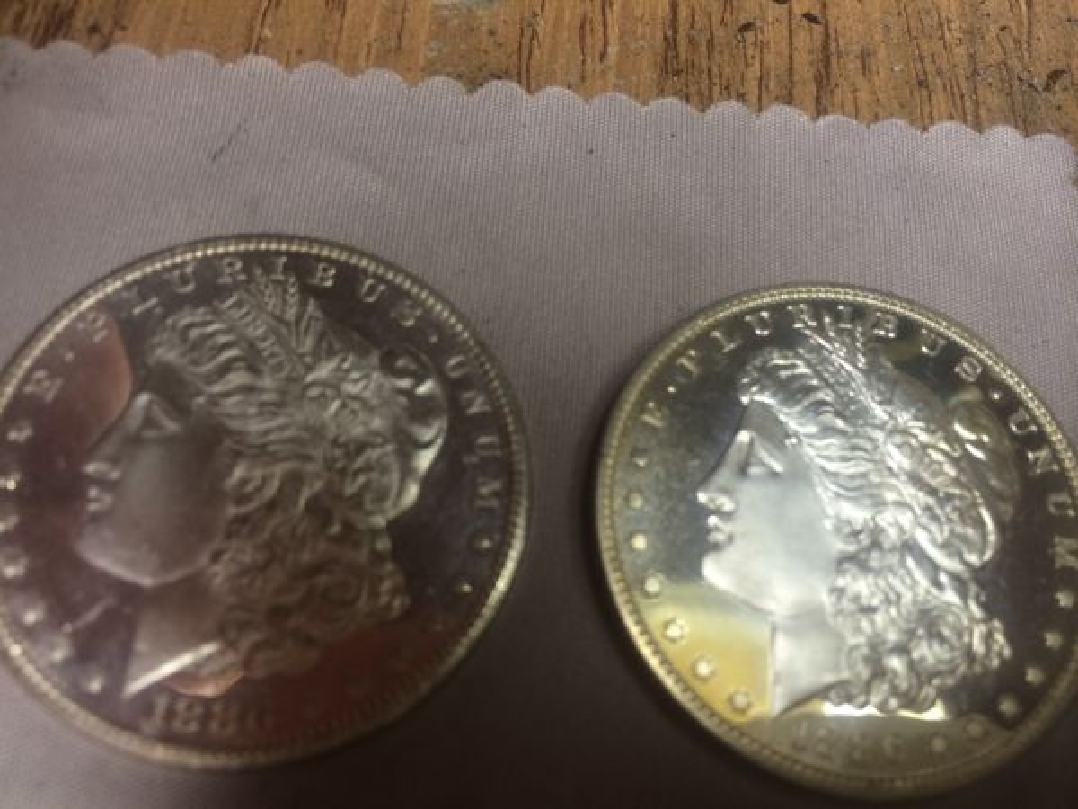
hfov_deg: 60.0
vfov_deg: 46.8
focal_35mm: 30
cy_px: 404
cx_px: 539
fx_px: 934
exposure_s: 1/30
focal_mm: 4.12
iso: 50
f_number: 2.2
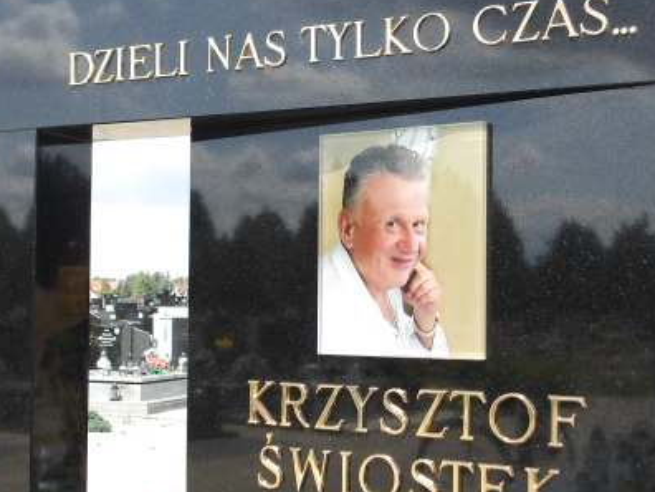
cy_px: 295
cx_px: 301
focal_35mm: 55
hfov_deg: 34.9
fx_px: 1041
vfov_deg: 26.5
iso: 100
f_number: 3.3
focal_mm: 6.1
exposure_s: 1/432
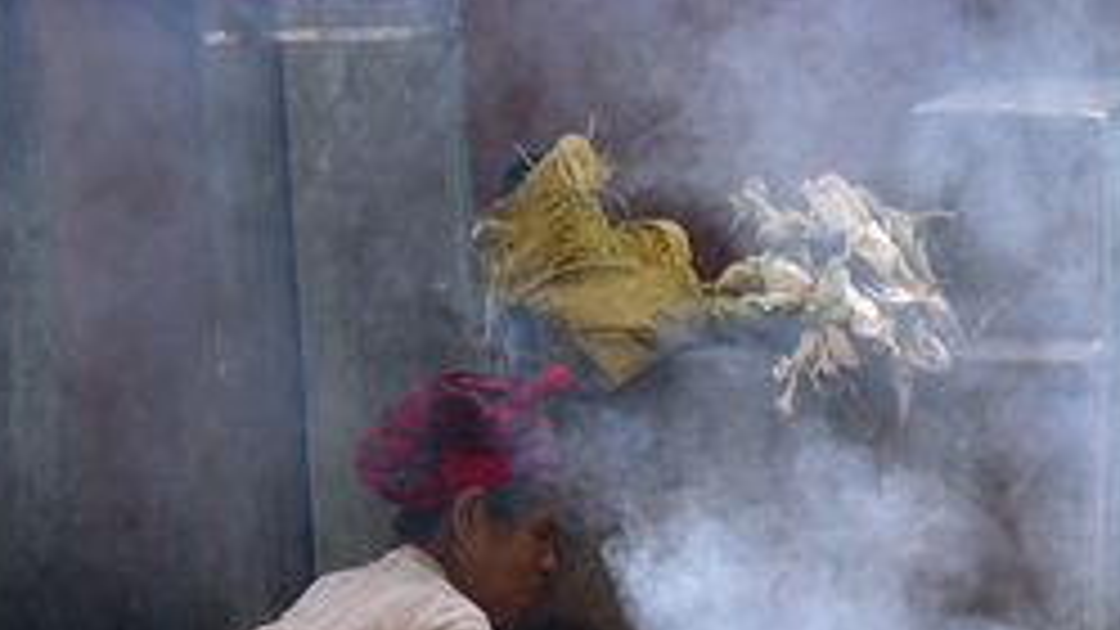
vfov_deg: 7.2
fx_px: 4959
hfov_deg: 12.9
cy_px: 652
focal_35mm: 167
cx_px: 740
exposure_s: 1/336
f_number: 4
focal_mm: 20.4
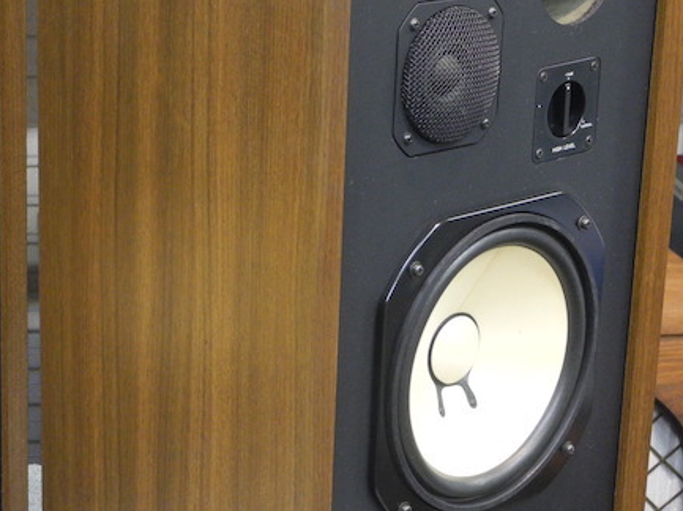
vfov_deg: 16.2
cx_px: 19
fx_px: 1794
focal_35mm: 91
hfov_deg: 20.9
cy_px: 213
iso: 400
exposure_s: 1/17
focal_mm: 8.8
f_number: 3.2
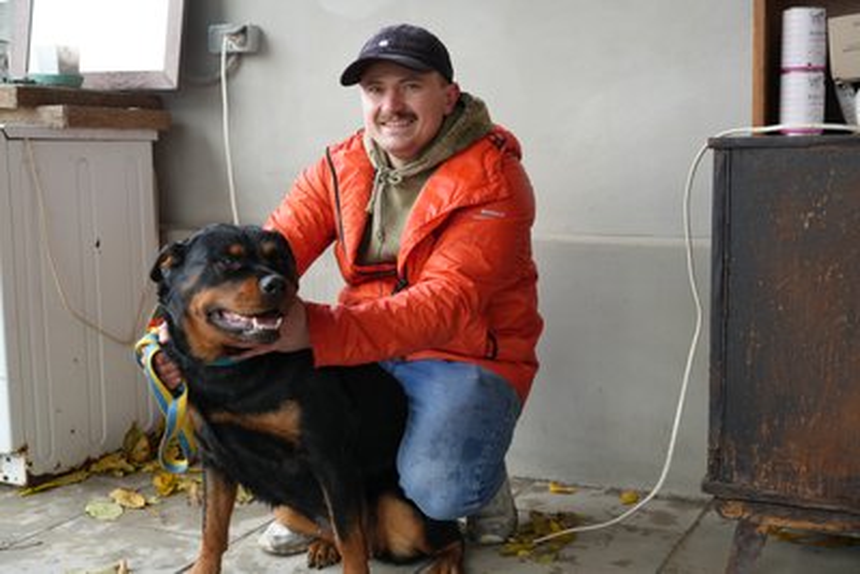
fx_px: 1028
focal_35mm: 43
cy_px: 287
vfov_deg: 31.2
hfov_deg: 45.4
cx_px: 430
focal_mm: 43
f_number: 4
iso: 640
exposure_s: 1/160
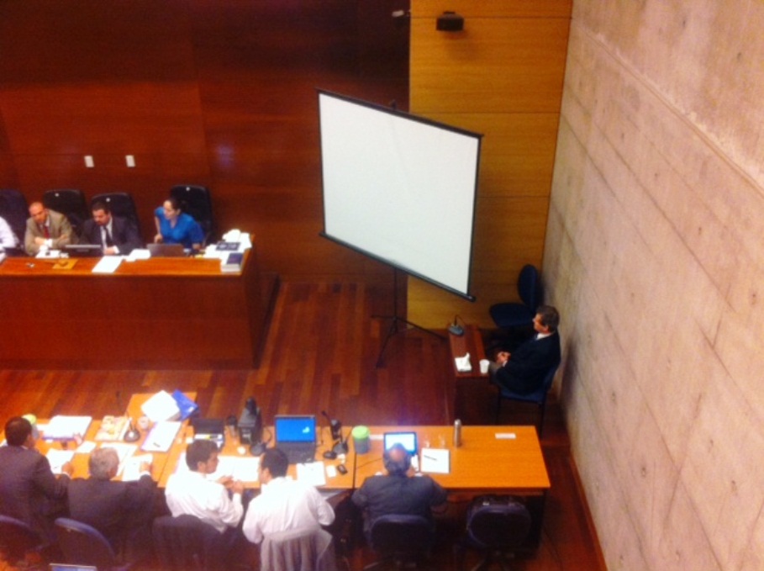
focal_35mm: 35
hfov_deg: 52.7
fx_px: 771
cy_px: 286
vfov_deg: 40.6
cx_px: 382
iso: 250
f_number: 2.8
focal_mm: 3.85
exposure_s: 1/15
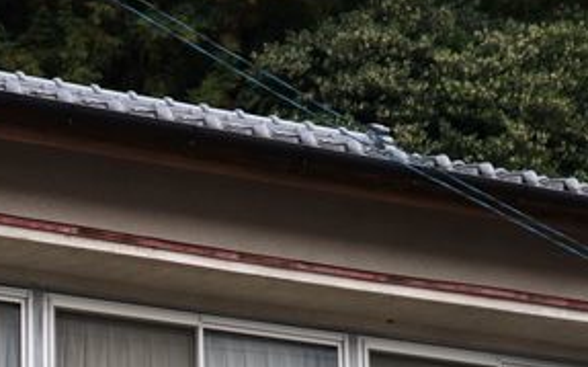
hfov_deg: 15.4
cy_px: 568
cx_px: -207
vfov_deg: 9.9
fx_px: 2050
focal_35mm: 128
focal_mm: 30
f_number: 4
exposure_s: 1/60
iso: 100
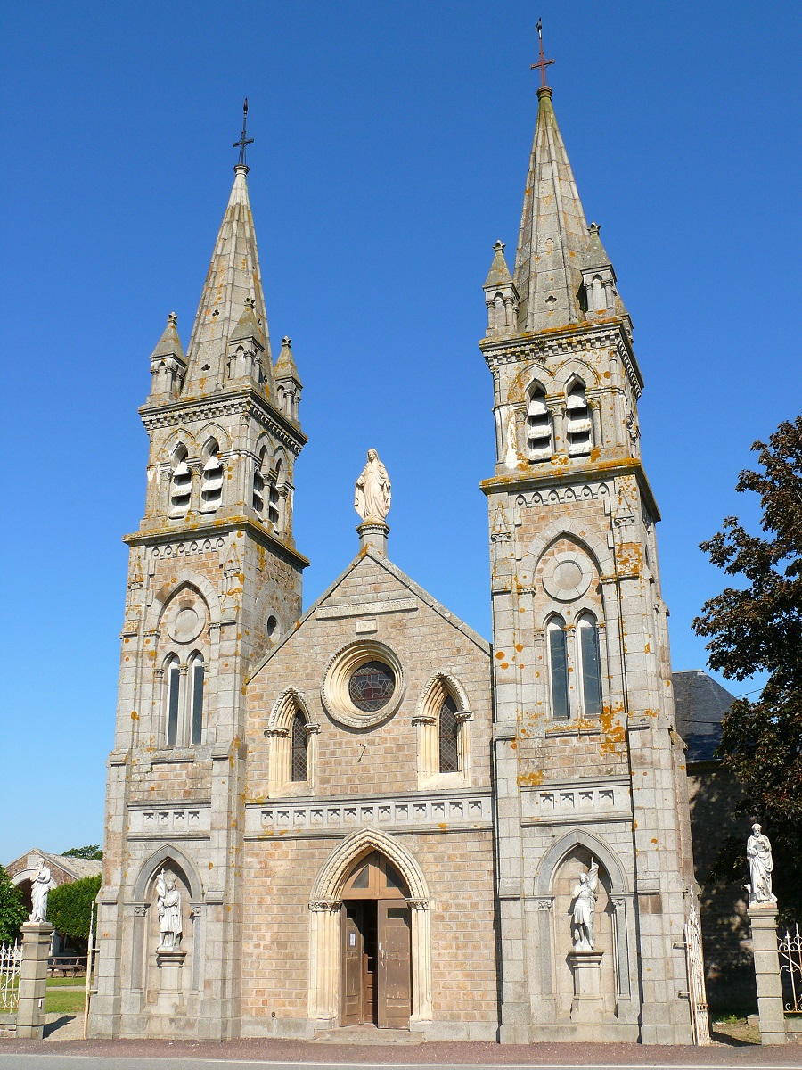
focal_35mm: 35
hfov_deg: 40.7
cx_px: 401
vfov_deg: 52.6
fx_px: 1081
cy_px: 535
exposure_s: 1/400
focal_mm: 7.4
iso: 100
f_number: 6.3
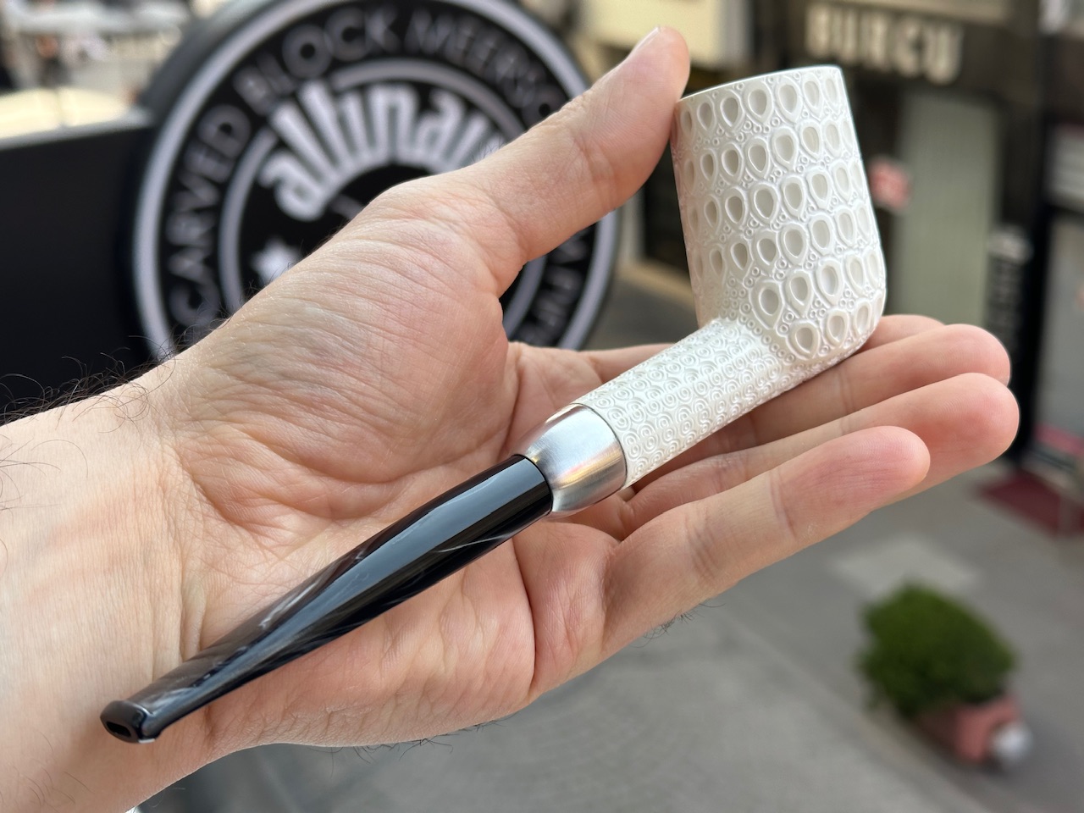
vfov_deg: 30.3
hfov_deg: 39.7
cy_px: 406
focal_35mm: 48
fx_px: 1503
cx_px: 542
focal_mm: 6.86
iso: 64
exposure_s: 1/564
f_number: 1.78
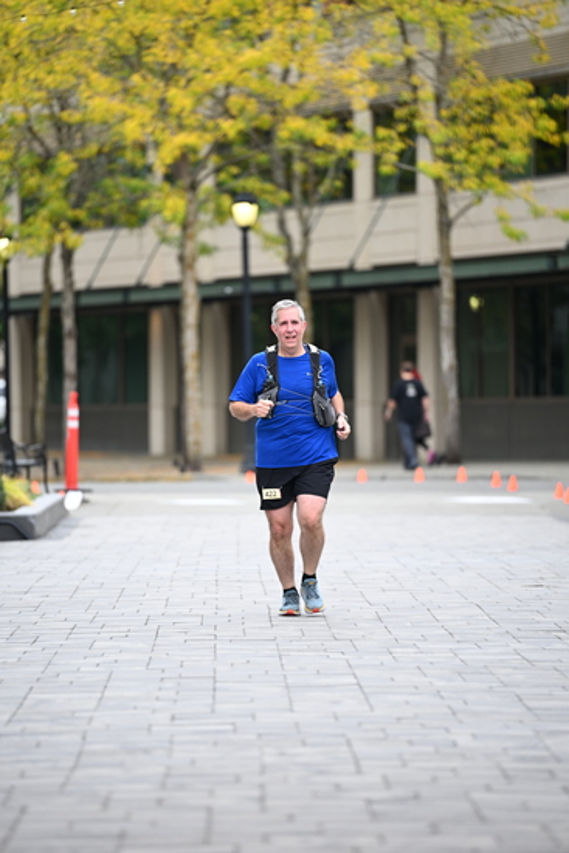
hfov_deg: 6.9
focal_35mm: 200
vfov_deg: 10.3
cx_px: 284
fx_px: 4738
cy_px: 426
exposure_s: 1/1000
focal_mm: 200
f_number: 2.8
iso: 400
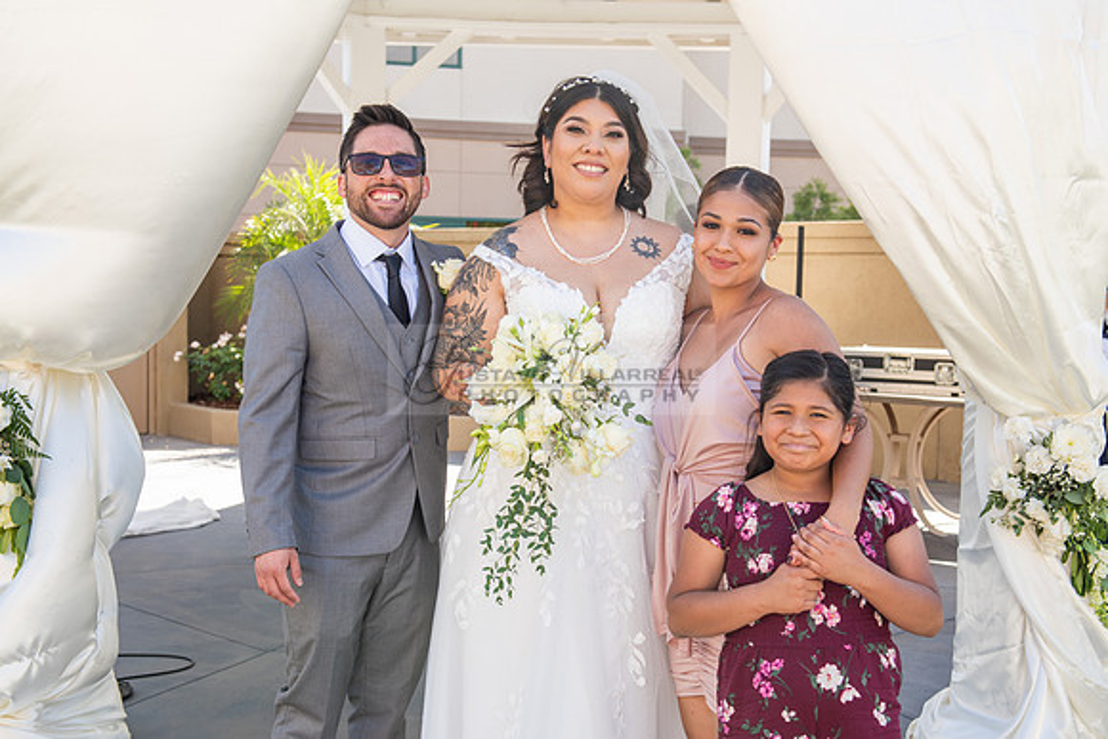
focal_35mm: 47
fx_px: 1454
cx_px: 553
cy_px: 415
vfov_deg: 28.5
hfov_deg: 41.7
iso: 100
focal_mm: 42
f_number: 5
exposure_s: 1/125
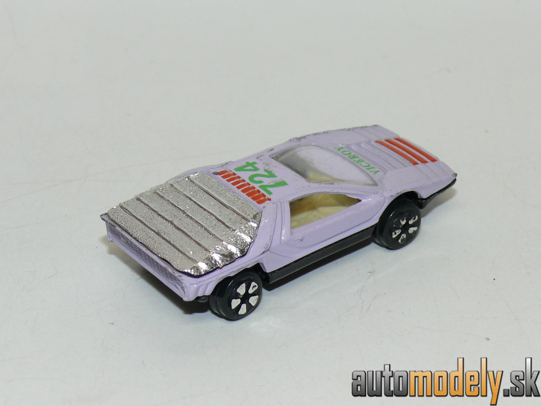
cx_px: 270
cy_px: 203
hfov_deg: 17.9
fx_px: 1719
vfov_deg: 13.5
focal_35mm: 110
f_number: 4
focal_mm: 14
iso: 100
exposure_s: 1/30
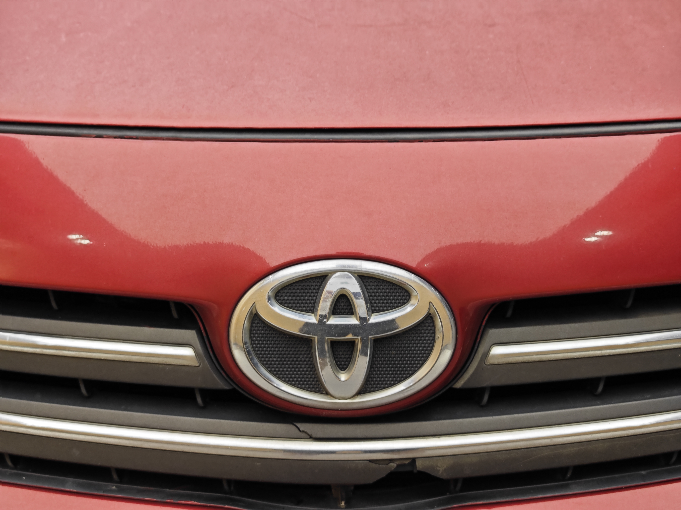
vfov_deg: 31.5
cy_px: 255
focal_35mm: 46
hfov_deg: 41.2
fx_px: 905
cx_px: 340
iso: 200
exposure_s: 1/100
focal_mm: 8.7
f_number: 1.9
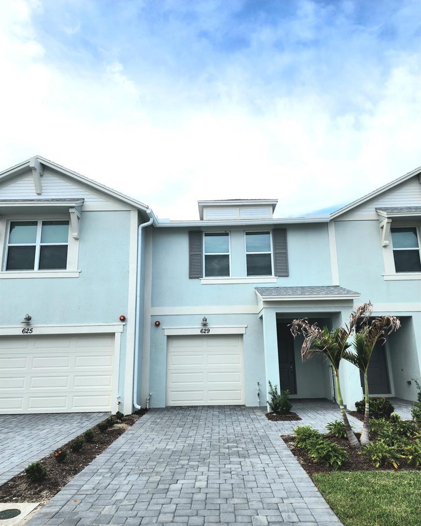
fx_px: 374
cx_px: 210
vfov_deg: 70.2
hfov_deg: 58.8
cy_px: 280
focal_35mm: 24
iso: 12
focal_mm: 6.4
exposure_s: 1/1000
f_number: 1.8
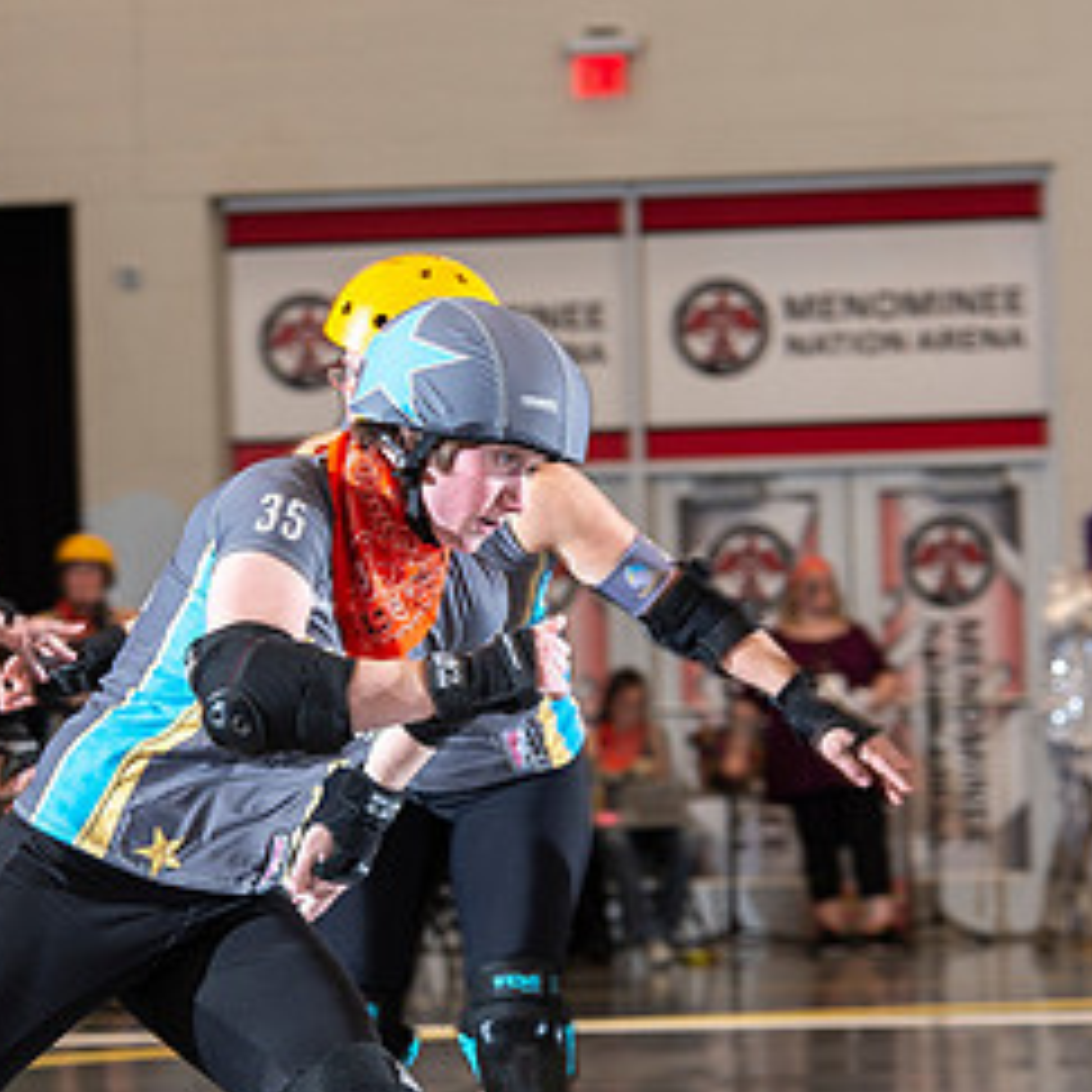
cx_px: 445
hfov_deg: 7.1
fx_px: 8851
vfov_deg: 7.1
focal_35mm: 248
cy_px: 793
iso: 640
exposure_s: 1/160
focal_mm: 122
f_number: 5.6
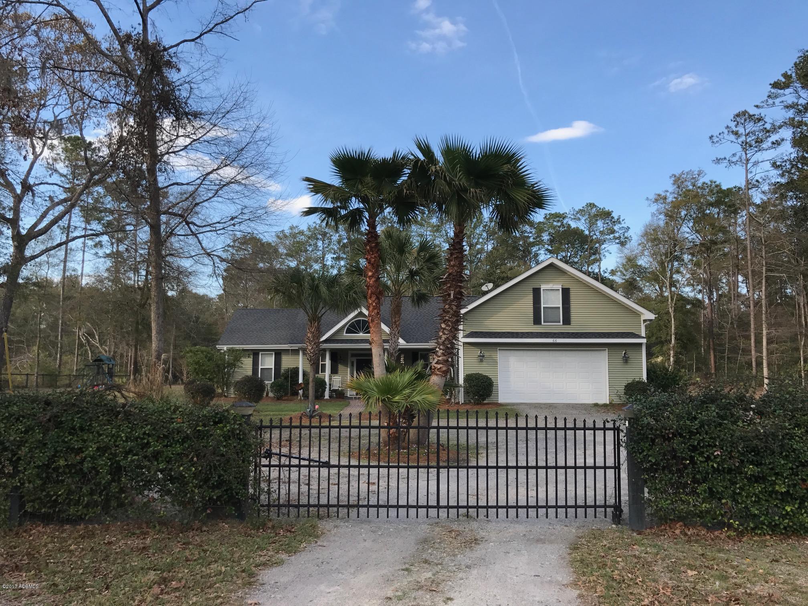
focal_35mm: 28
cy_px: 303
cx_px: 404
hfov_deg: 63.4
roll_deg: +0.0
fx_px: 654
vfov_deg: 49.7
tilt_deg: +6.3
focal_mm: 3.99
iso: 20
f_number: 1.8
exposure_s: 1/818
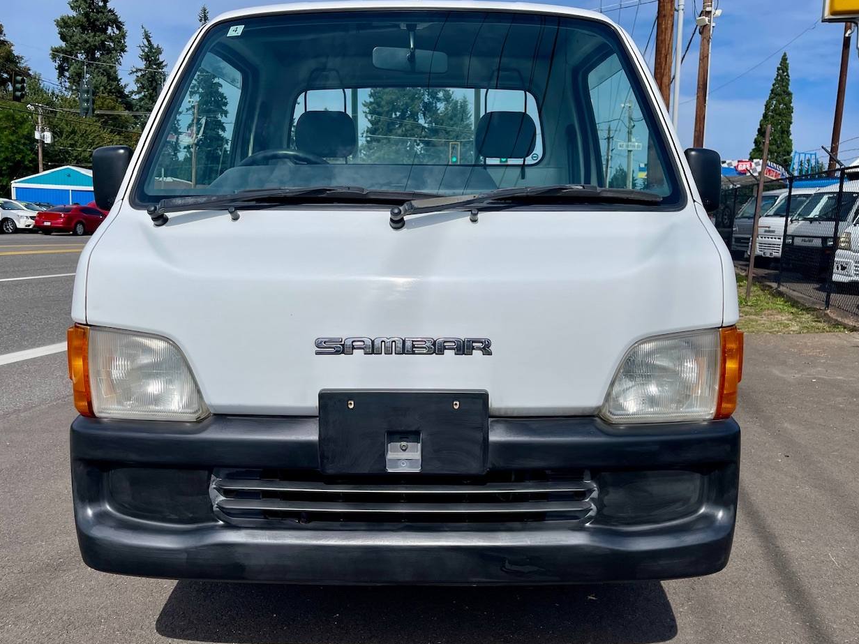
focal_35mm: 26
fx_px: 645
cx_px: 423
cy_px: 312
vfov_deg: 53.0
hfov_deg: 67.3
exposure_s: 1/10989
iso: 32
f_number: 1.6
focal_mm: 5.1
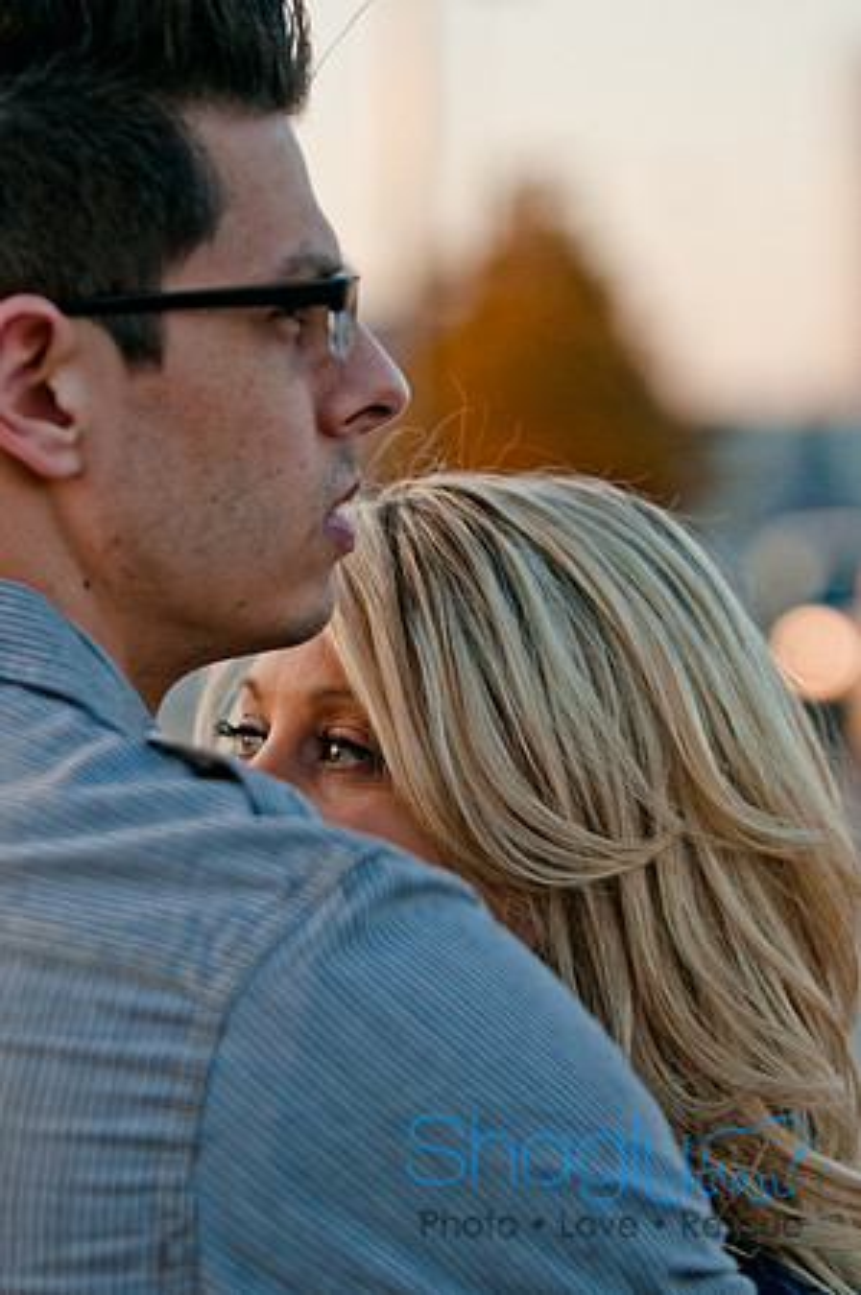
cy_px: 648
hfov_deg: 11.4
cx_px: 430
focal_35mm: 120
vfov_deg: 17.1
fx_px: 4315
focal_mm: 80
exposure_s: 1/1000
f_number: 2.8
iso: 400
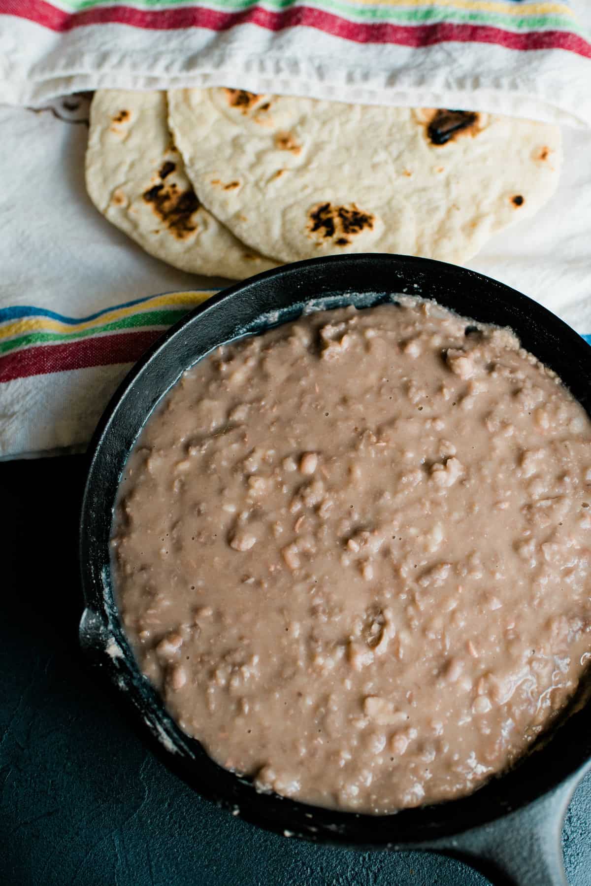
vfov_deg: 54.4
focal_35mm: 35
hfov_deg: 37.9
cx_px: 296
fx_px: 861
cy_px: 443
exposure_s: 1/320
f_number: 4
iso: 500
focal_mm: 35
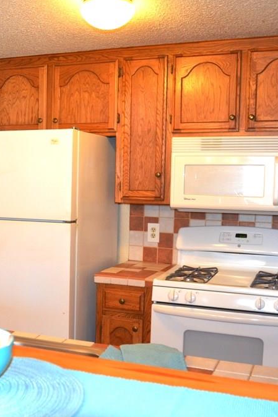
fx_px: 553
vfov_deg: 41.3
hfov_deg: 27.6
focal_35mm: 48
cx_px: 56
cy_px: 208
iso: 1400
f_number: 4.5
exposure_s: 1/60
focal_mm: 21
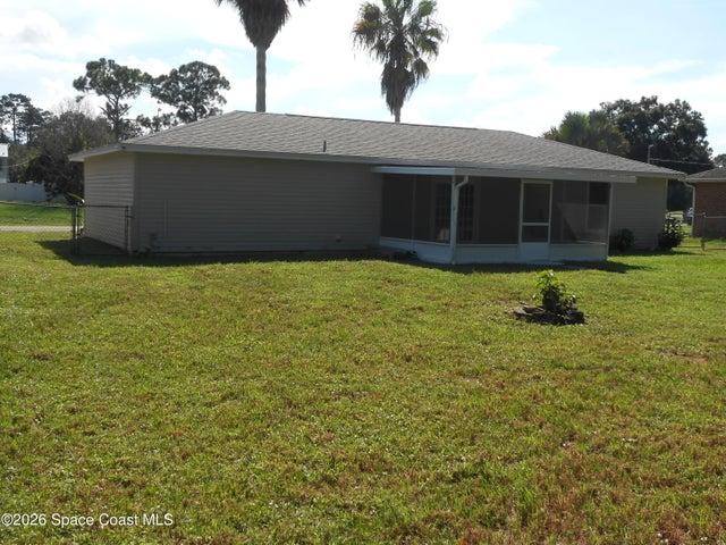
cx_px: 363
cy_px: 272
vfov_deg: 37.7
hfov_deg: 49.0
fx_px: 797
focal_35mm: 38
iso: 80
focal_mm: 6.8
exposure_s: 1/640
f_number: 4.2
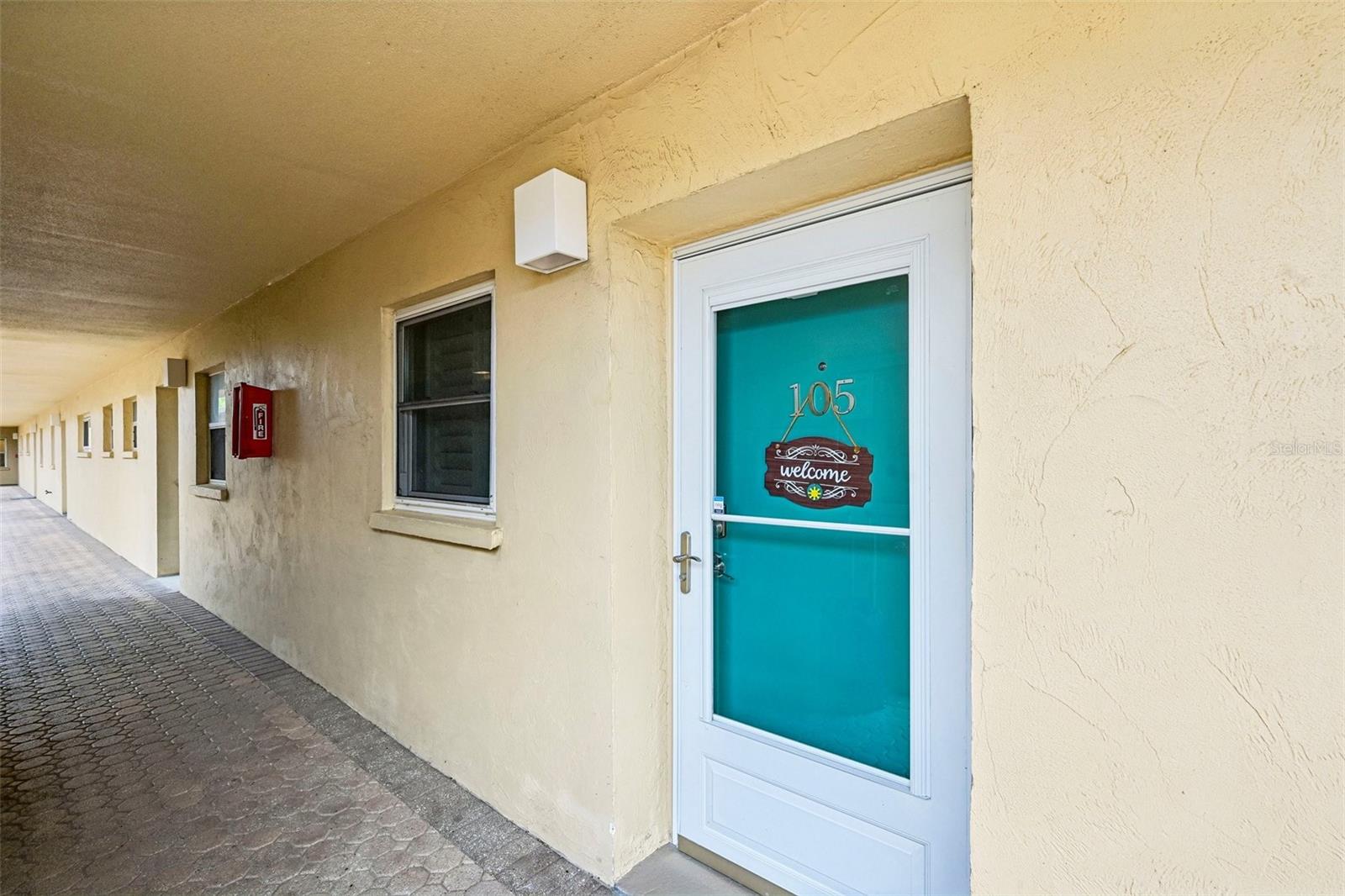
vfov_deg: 73.7
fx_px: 598
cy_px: 448
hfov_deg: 96.7
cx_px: 672
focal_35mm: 16
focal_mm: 16
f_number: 8
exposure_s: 1/125
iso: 400
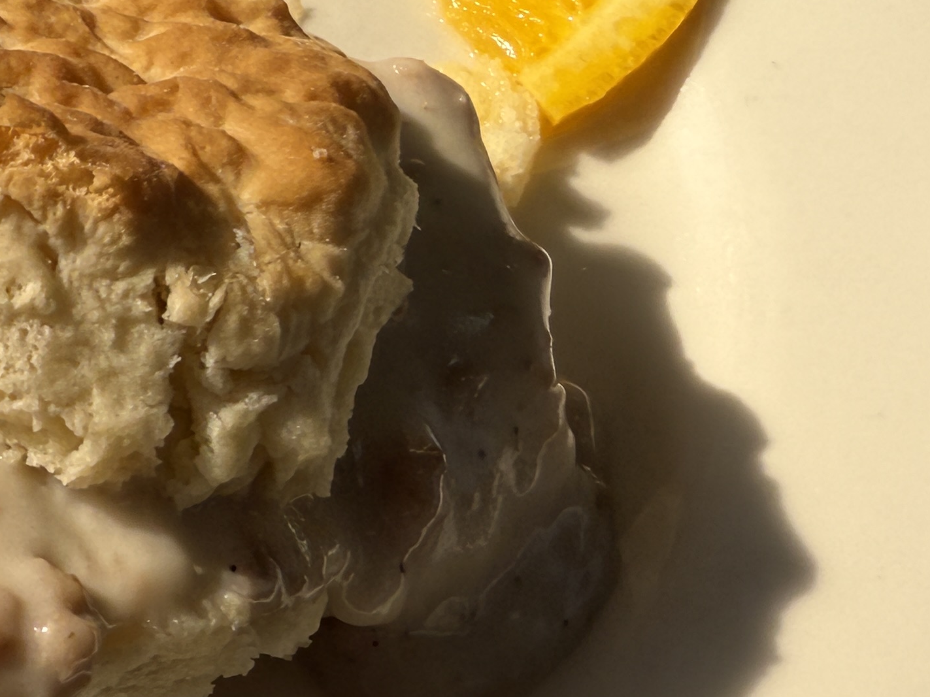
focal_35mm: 68
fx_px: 1827
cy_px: 133
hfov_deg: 27.1
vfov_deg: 21.3
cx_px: 24
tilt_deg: -54.7
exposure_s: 1/671
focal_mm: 2.22
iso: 40
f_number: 2.2
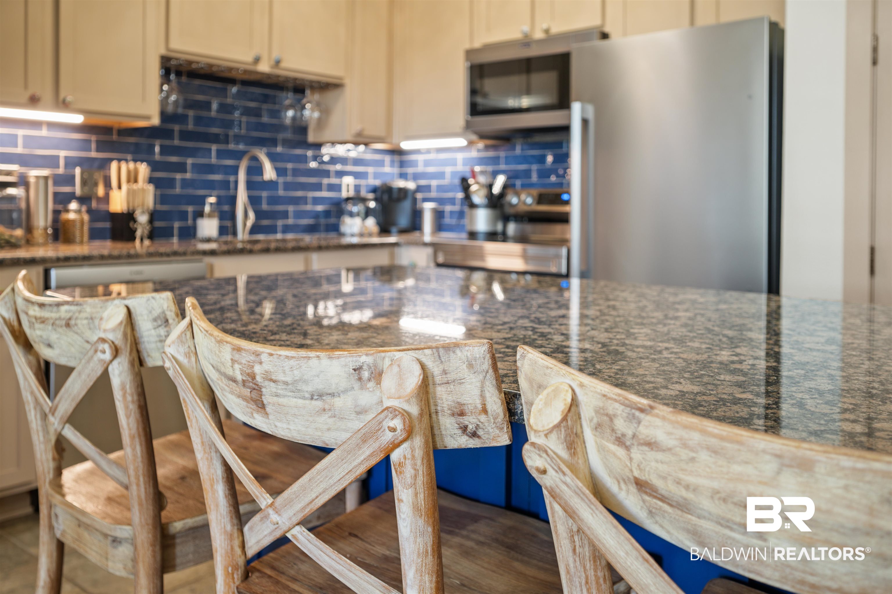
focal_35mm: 30
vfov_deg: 43.5
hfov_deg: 62.0
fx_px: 743
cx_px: 446
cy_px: 297
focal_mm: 30
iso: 320
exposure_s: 1/6
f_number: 4
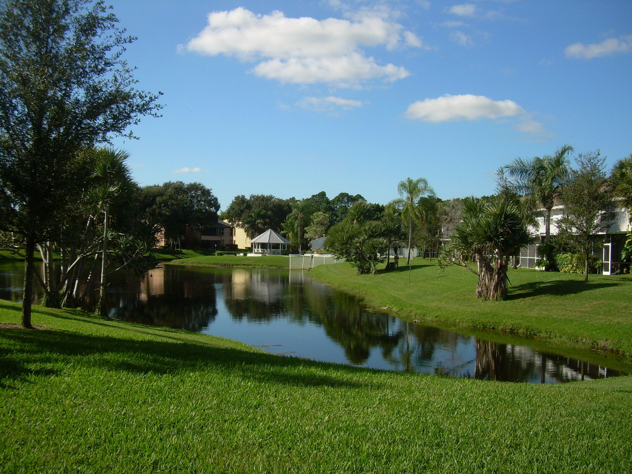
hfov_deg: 49.0
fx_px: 694
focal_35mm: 38
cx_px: 316
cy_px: 237
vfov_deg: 37.7
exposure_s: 1/917
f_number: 2.8
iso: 50
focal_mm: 6.3
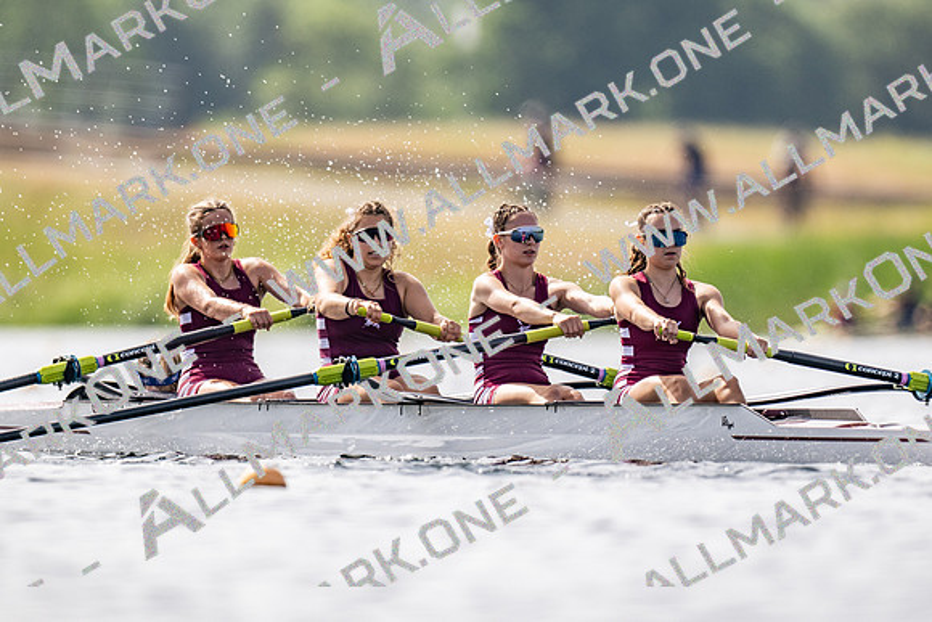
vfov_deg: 1.5
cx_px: 466
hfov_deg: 2.3
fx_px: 23316
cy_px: 311
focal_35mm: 900
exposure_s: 1/2500
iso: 180
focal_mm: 600
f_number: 4
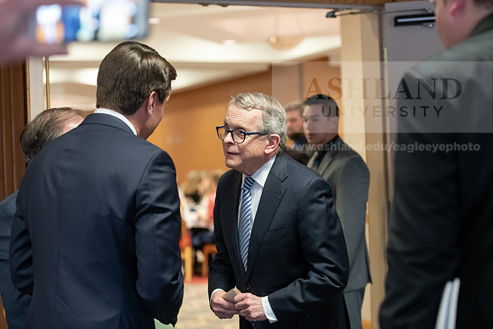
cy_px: 164
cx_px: 246
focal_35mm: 70
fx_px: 959
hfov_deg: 28.8
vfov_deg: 19.5
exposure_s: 1/200
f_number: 3.2
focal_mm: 70
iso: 4000
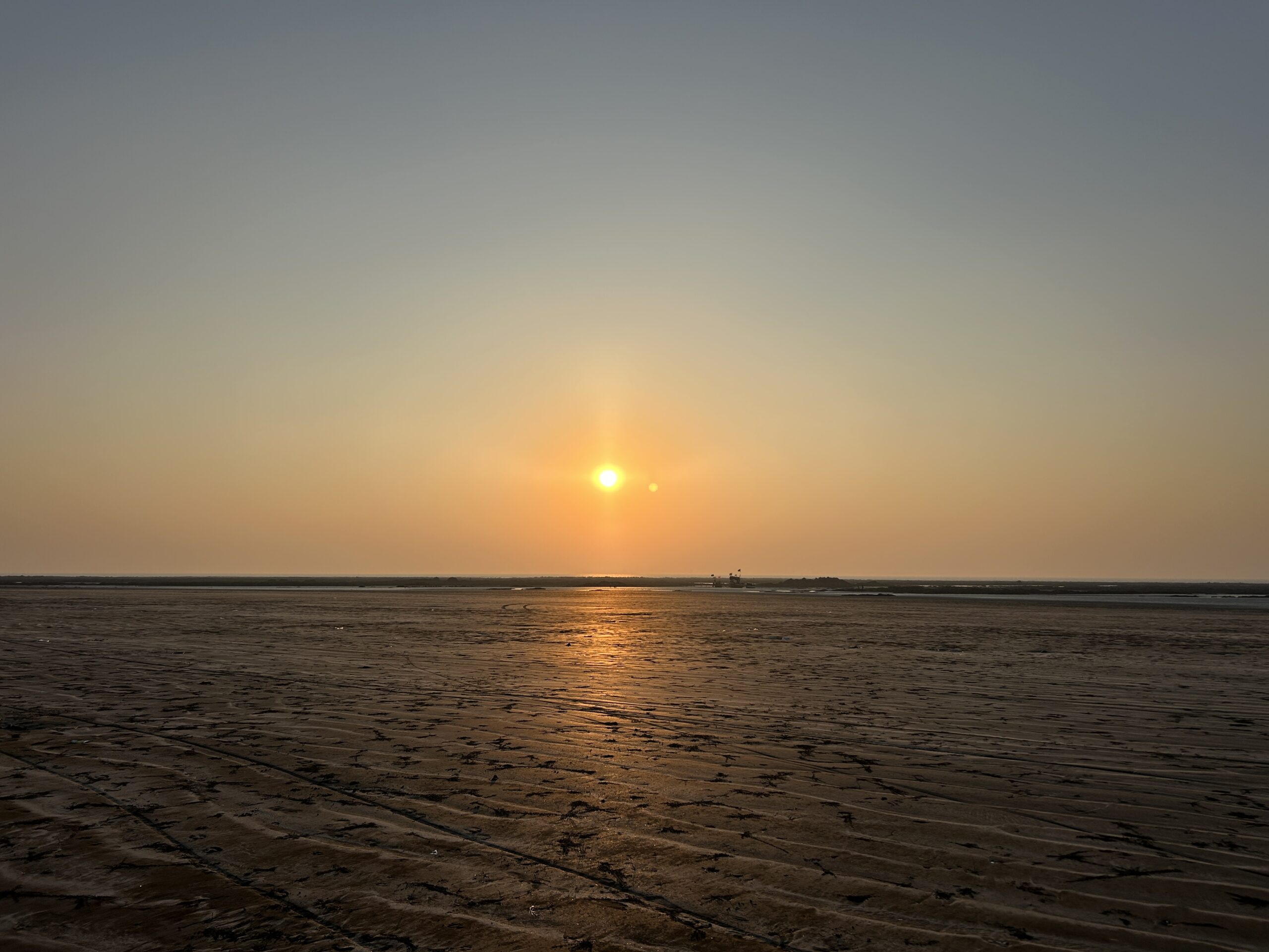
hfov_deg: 67.3
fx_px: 953
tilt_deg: +4.8
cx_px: 634
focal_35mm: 26
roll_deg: -0.9
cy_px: 476
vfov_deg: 53.1
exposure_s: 1/6579
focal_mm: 5.7
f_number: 1.5
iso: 50
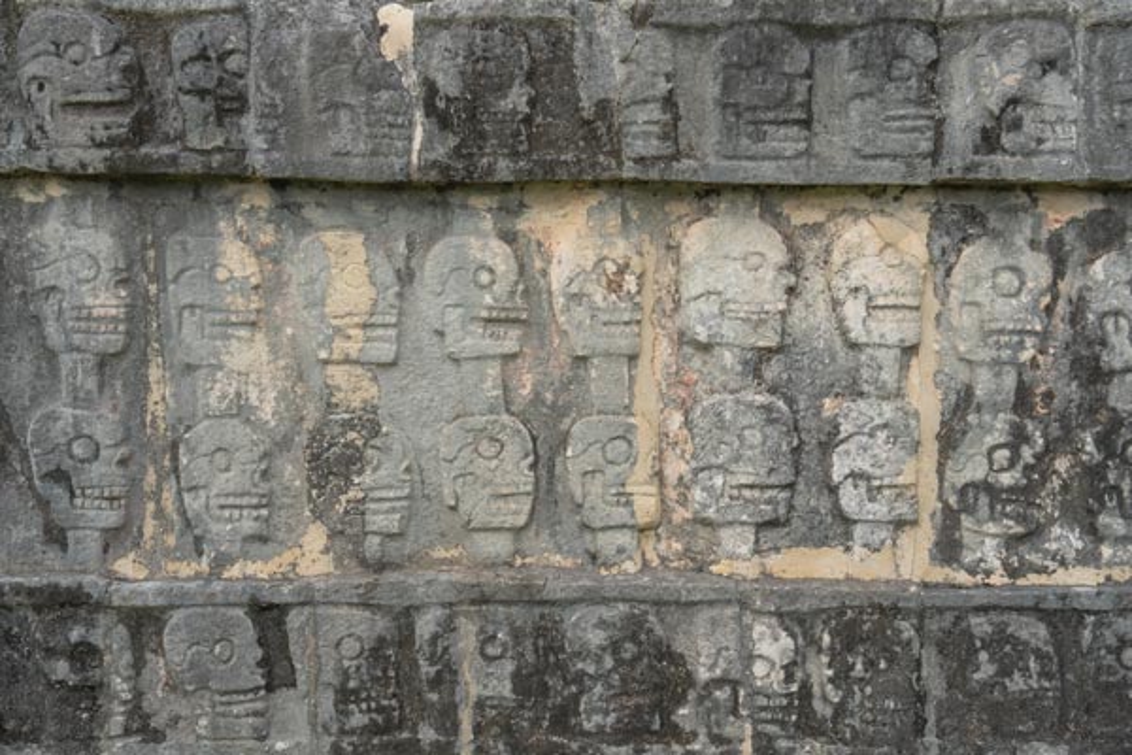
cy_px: 378
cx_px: 566
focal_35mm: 46
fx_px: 1446
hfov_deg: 42.7
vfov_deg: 29.2
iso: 250
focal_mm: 46
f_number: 4.5
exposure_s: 1/2000
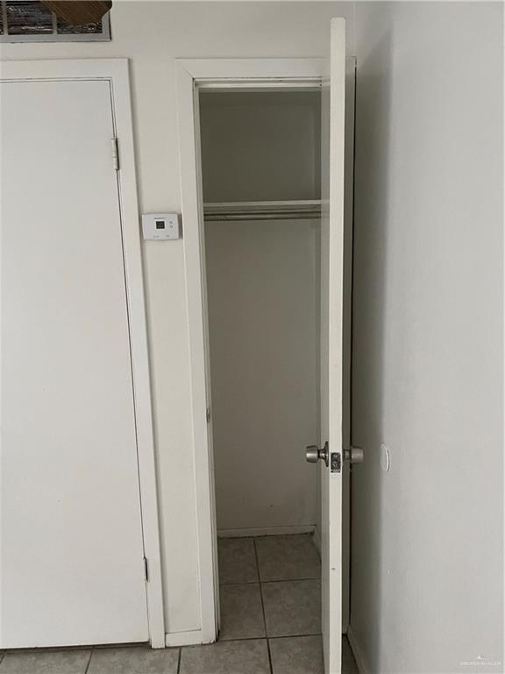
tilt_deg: -10.3
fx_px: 486
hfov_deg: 54.9
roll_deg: +2.6
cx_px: 252
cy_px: 337
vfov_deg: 69.4
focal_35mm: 25
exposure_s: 1/52
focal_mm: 5.1
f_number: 1.6
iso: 500
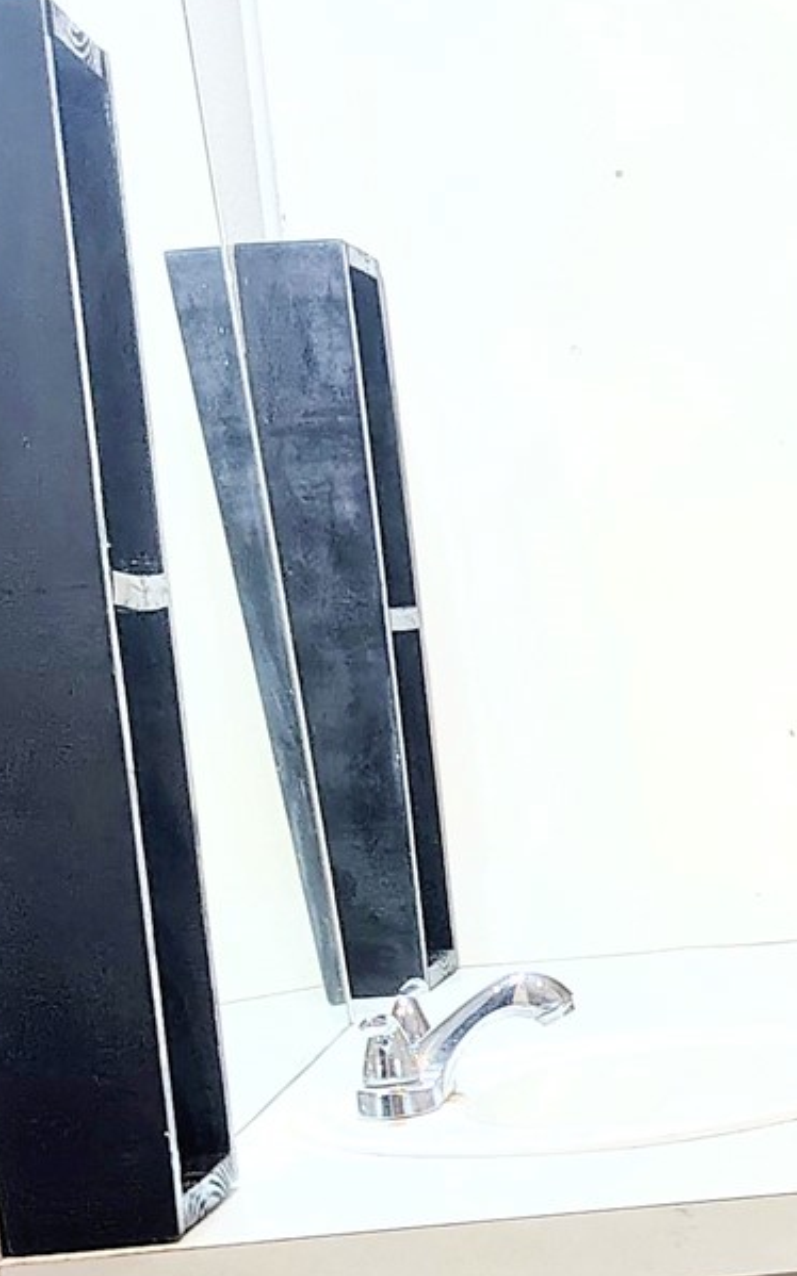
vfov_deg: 23.6
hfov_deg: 13.3
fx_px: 3026
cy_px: 907
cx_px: 1502
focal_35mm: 87
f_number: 1.8
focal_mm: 5.56
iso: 1125
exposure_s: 1/120
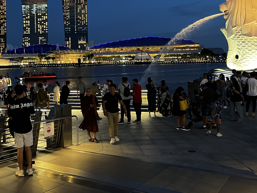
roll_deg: +1.9
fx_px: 304
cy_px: 44
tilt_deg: +3.3
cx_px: 81
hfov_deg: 44.9
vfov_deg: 34.3
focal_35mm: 41
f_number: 1.5
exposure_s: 1/33
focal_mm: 5.7
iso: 500
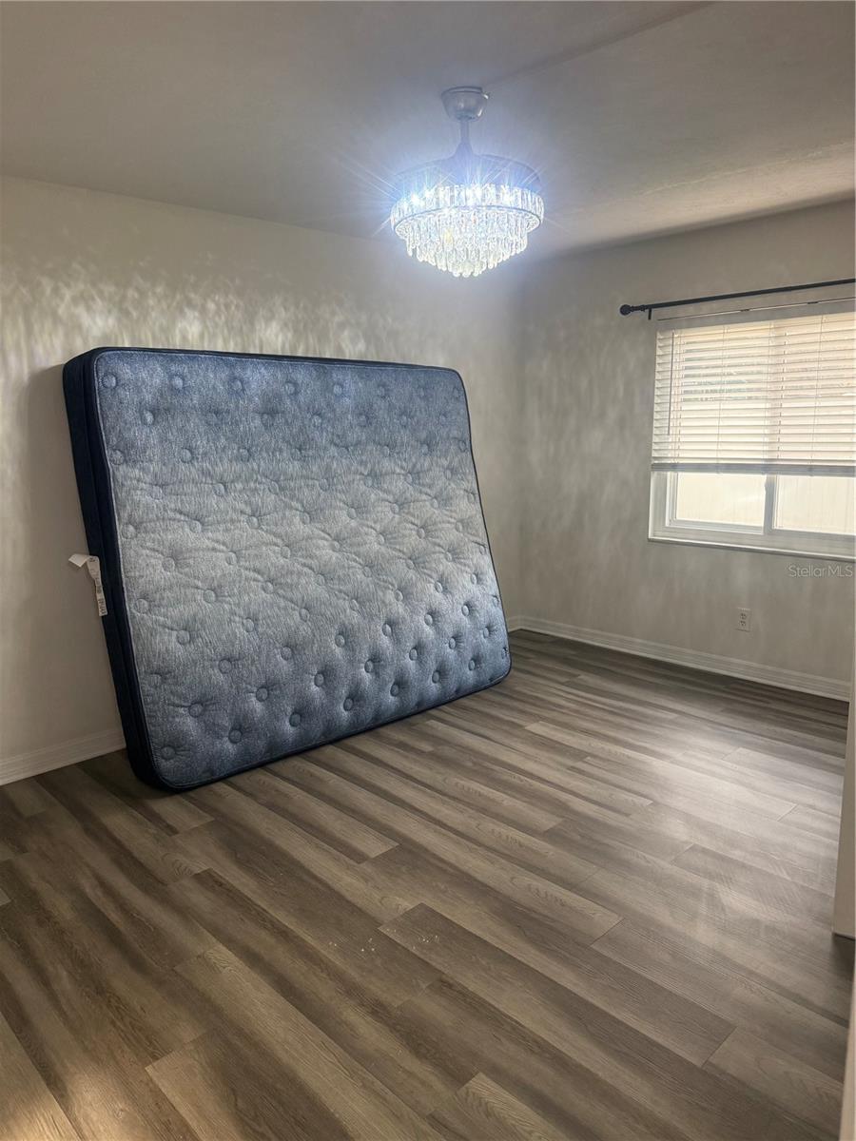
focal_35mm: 24
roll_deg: +1.5
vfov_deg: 71.6
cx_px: 428
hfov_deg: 56.8
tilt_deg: -9.2
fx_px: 791
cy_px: 570
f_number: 1.78
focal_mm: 6.76
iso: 200
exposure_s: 1/139
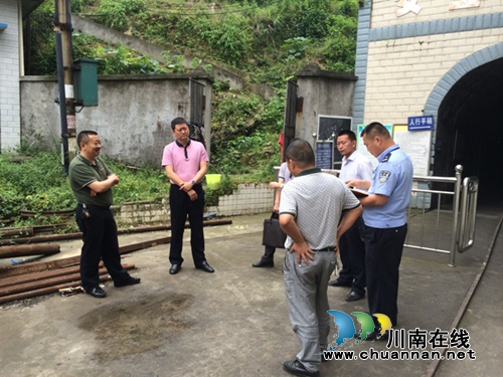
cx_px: 252
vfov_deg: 46.8
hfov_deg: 60.0
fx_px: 436
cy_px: 188
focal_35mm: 30
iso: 32
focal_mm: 4.12
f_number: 2.2
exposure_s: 1/436
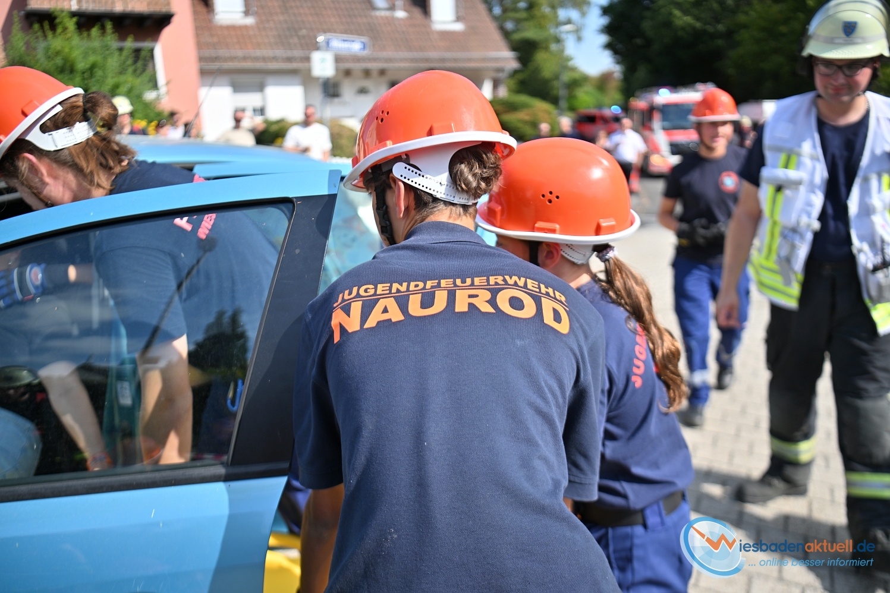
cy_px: 296
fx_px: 766
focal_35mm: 31
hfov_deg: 60.3
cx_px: 445
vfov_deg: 42.3
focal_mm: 31
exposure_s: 1/1250
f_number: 2.8
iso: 64
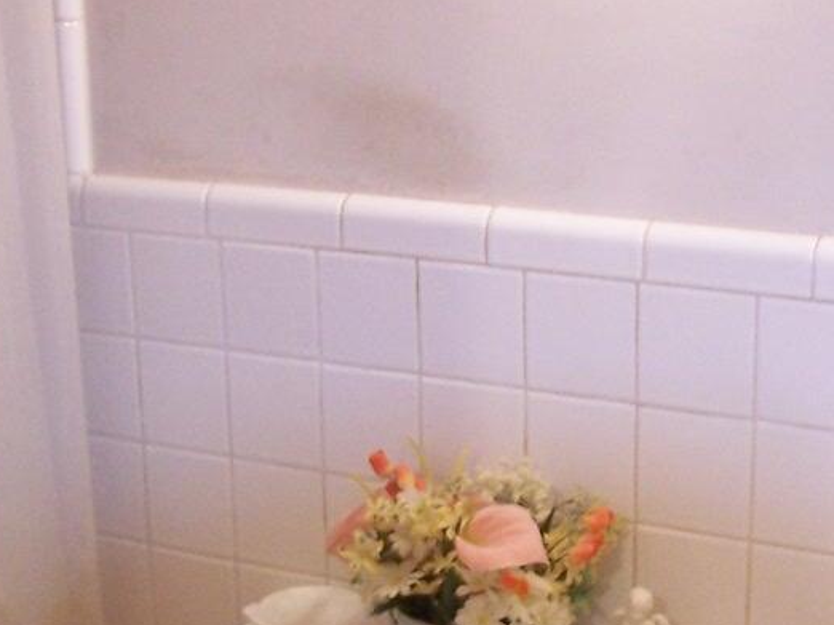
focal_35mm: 113
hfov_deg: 17.4
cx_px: 553
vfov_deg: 13.1
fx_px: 2721
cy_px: 465
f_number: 2.8
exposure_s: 1/8
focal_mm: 6.3
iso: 140
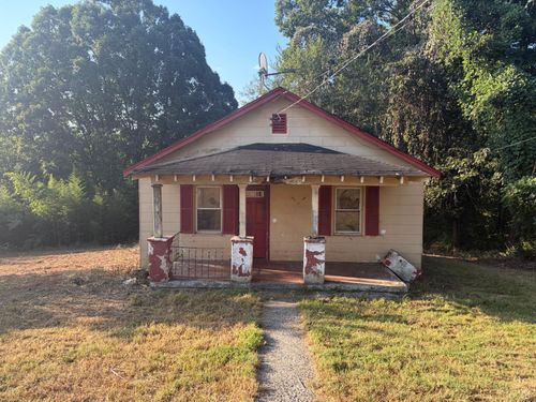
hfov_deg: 67.3
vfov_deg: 53.1
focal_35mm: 26
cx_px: 268
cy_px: 201
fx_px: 403
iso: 64
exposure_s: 1/801
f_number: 1.6
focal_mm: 5.96
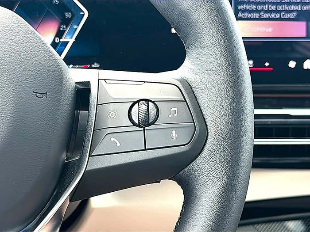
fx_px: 403
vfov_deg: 32.2
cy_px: 116
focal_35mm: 45
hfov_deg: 42.1
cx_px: 155
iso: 100
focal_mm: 6.86
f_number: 1.78
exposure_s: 1/240
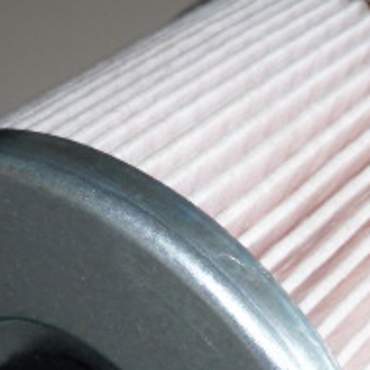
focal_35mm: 83
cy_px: 378
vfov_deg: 20.2
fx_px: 1004
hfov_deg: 20.7
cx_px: 277
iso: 100
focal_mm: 4.7
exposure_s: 1/30
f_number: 3.3
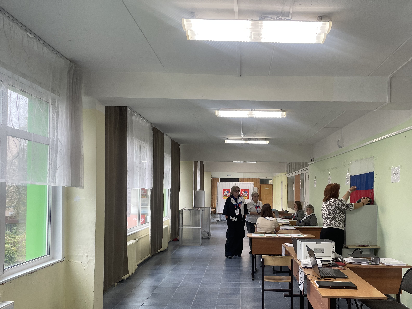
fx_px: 393
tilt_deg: +0.9
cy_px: 191
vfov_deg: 42.7
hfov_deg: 54.9
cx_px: 249
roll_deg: -0.1
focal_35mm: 33
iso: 80
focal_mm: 4.2
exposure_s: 1/121
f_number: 1.6
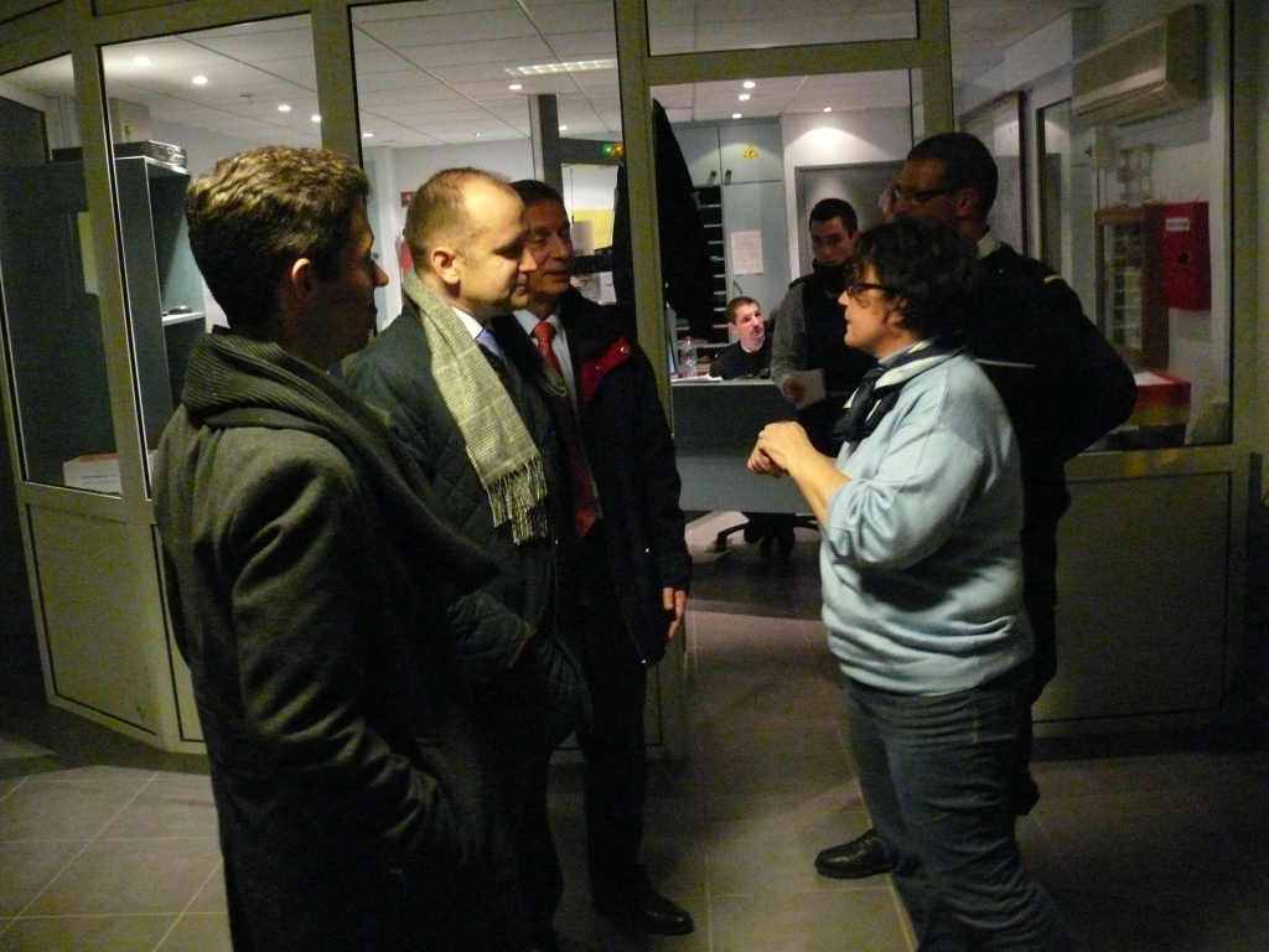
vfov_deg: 40.7
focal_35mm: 35
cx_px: 634
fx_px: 1283
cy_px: 476
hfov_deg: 52.6
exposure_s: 1/13
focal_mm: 7.4
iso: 800
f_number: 2.8
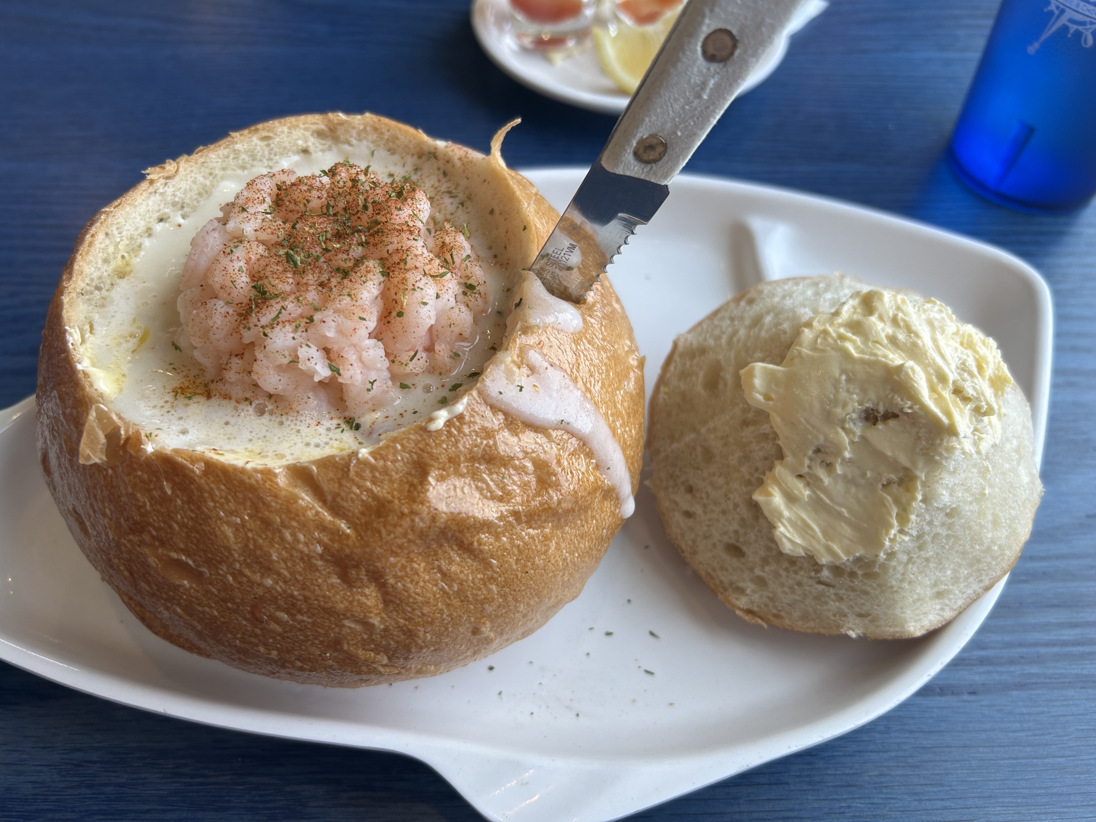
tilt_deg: -54.6
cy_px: 411
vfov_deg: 53.1
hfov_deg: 67.3
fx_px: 823
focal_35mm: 26
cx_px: 548
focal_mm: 5.7
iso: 40
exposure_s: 1/188
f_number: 1.5
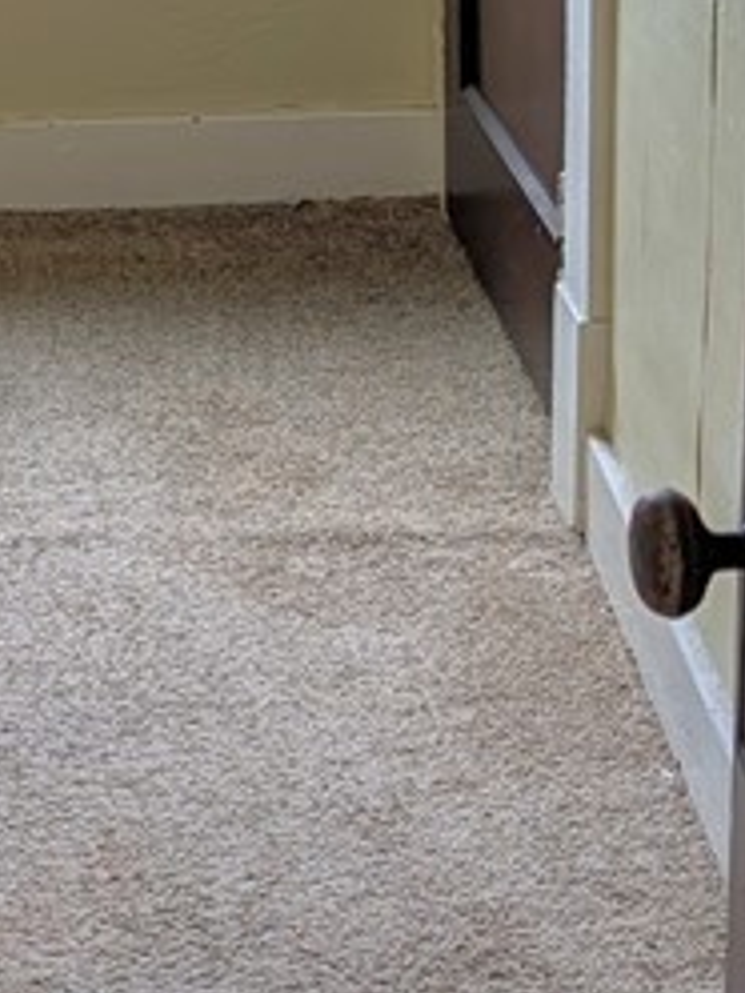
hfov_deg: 14.1
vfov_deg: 19.4
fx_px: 2841
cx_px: -334
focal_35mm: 99
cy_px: 38
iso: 21
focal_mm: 6.9
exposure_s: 1/261
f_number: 1.68
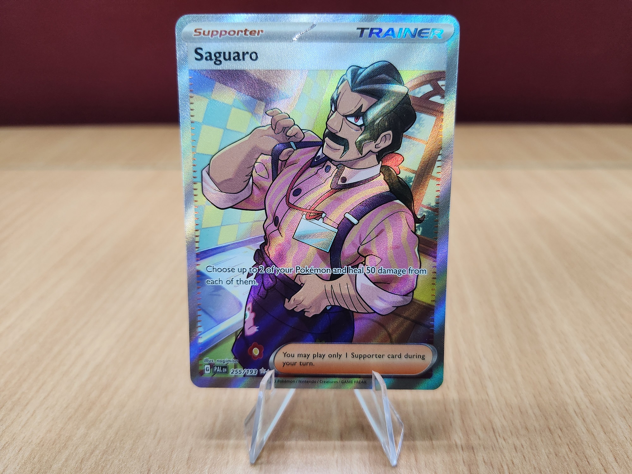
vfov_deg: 58.9
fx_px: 420
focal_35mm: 23
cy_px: 237
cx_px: 316
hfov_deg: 73.9
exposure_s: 1/120
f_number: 1.8
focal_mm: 5.4
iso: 500
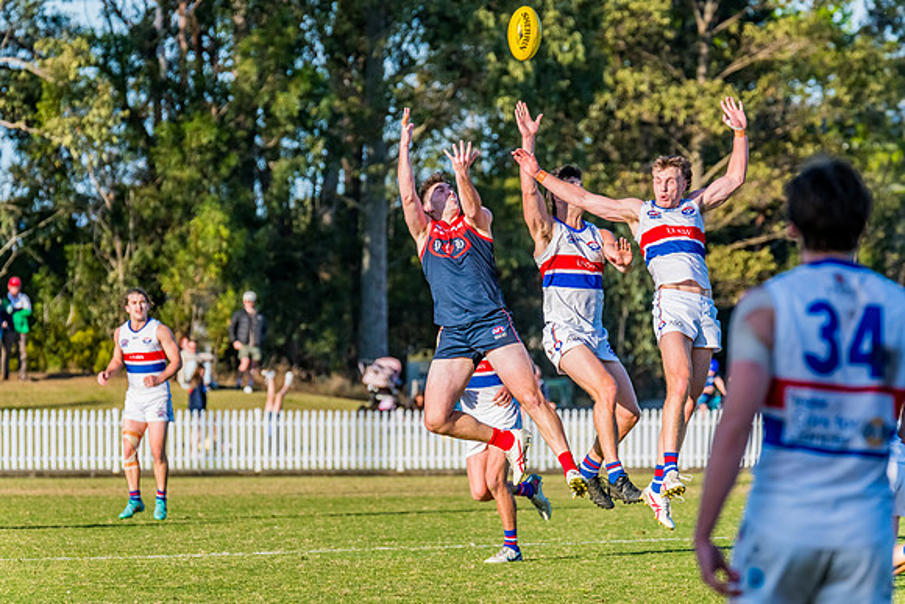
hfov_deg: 6.5
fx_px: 7949
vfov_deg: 4.4
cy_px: 302
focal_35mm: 316
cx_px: 448
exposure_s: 1/1600
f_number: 8
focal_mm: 310
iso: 800
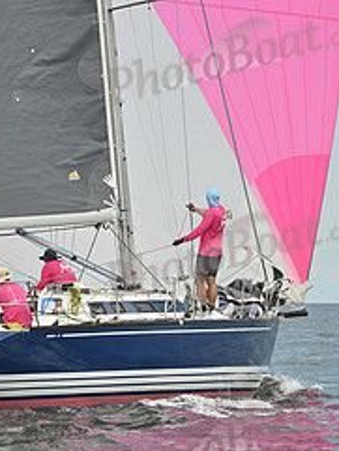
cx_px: 11
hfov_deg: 6.3
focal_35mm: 236
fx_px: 3079
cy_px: 181
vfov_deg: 8.4
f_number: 11
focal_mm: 102
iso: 320
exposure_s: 1/800
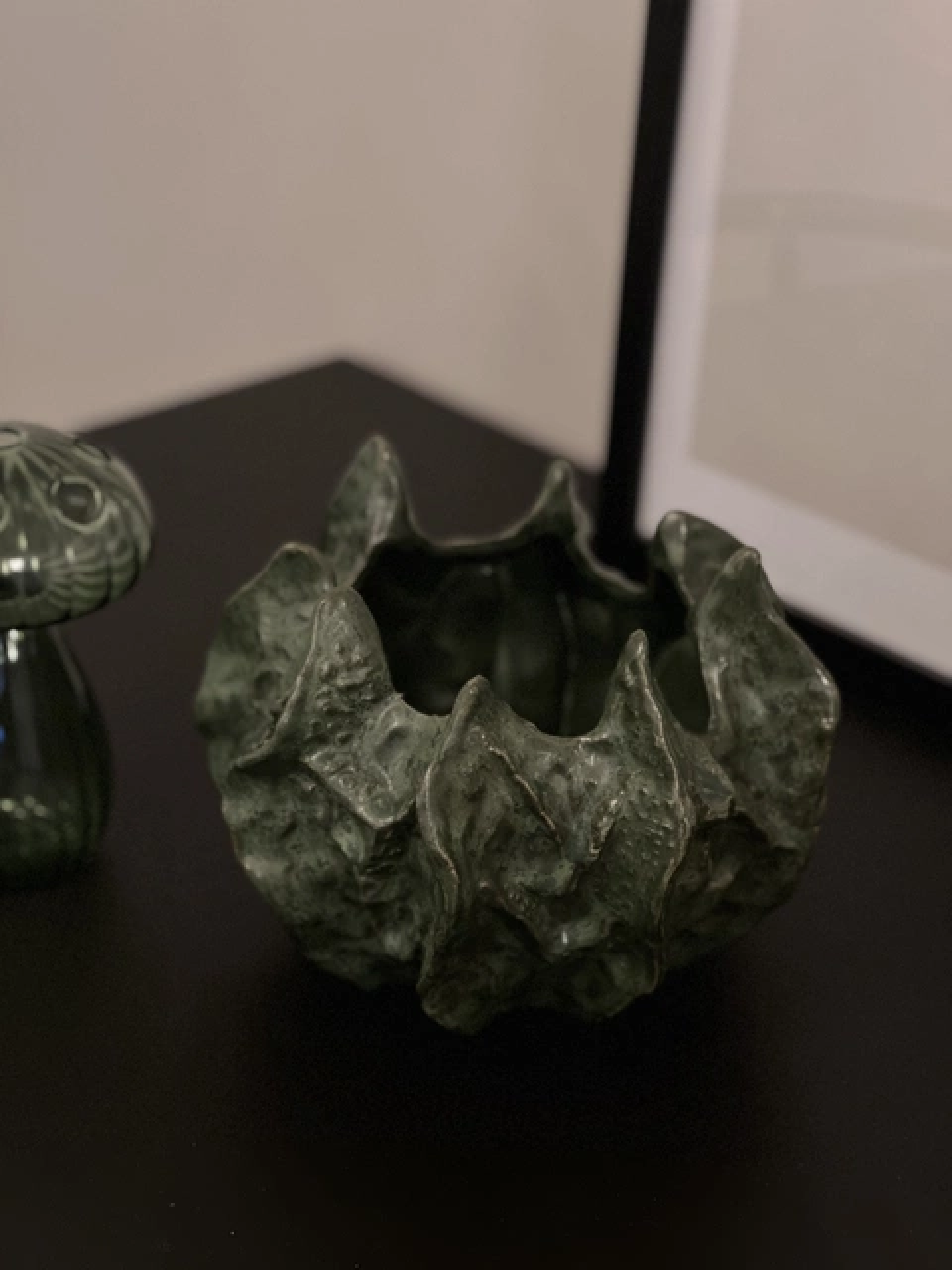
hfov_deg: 19.1
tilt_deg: -26.8
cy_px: 635
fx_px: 2824
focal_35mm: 77
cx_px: 476
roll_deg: -1.4
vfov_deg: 25.3
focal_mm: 9
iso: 500
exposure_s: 1/14
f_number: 2.8
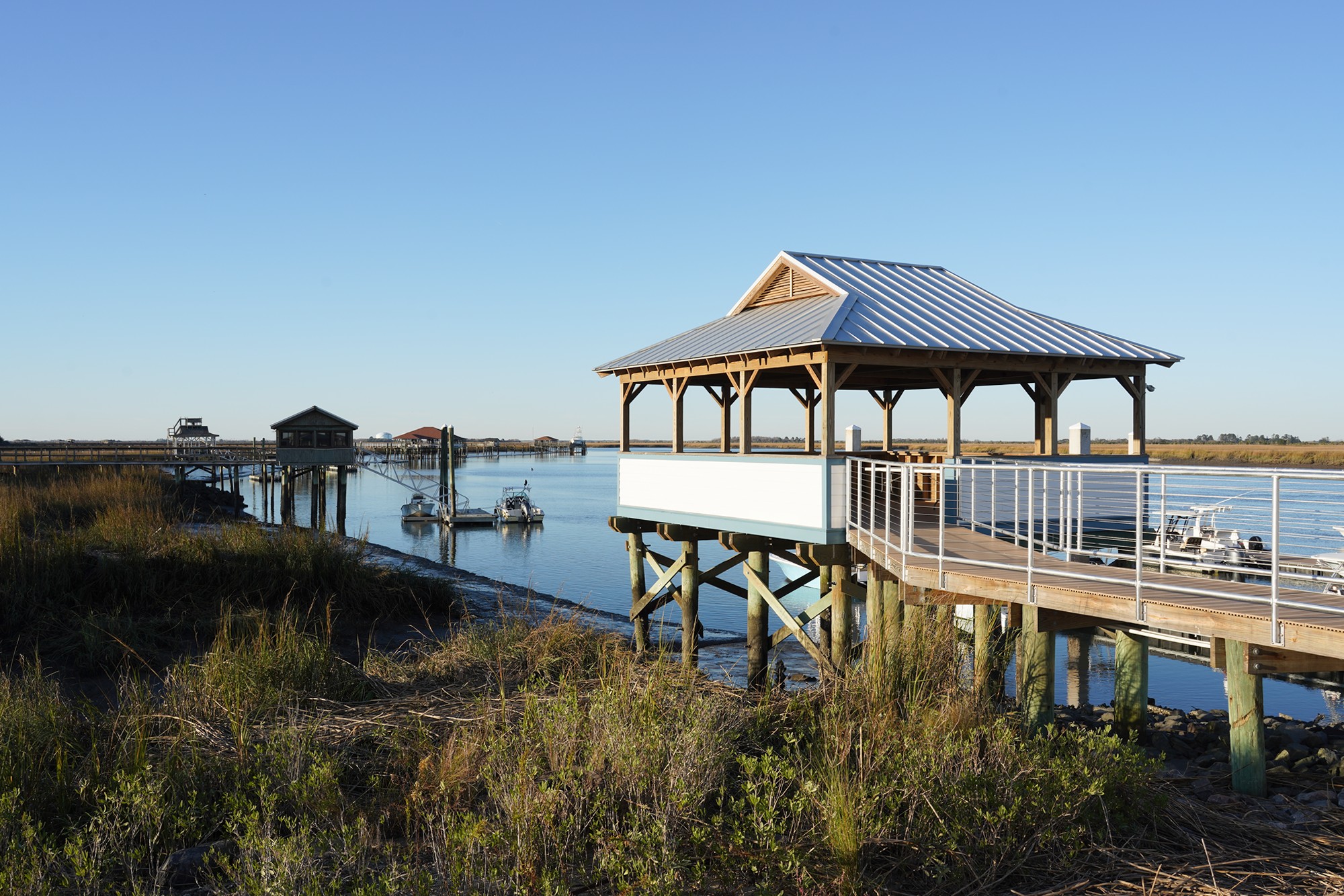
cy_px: 448
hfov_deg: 60.3
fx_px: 1157
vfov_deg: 42.3
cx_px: 672
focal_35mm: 31
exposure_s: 1/100
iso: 100
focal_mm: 31
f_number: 11
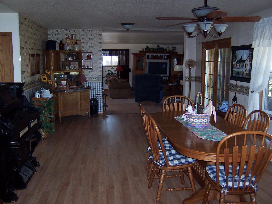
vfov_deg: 39.7
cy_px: 102
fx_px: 283
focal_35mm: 36
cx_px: 136
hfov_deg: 51.4
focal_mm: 5.6
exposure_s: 1/60
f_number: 2.8
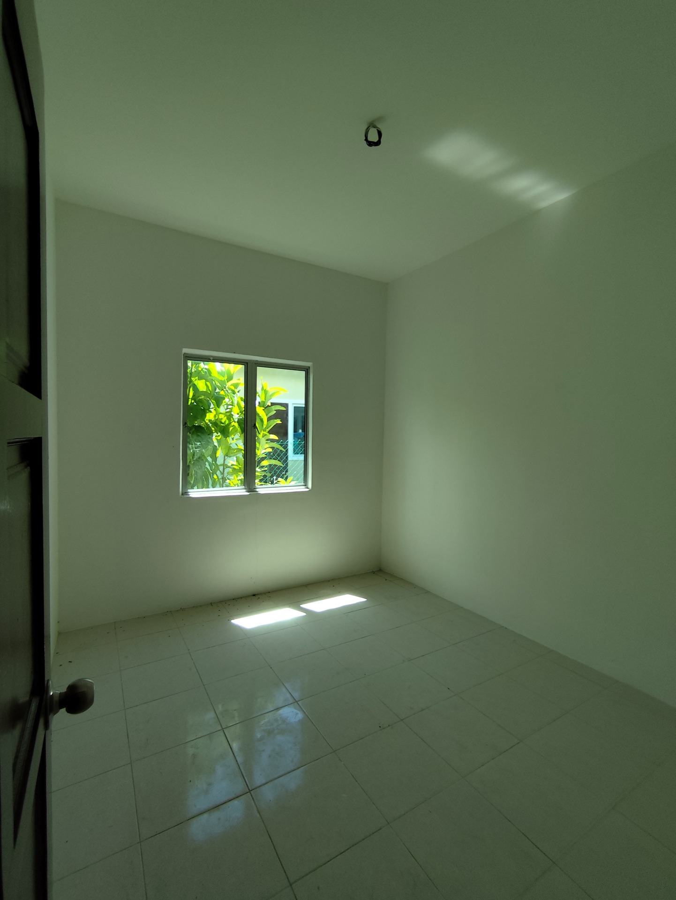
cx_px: 338
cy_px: 450
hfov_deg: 78.2
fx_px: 416
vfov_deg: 94.5
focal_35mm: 16
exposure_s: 1/224
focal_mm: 1.65
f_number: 2.2
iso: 50
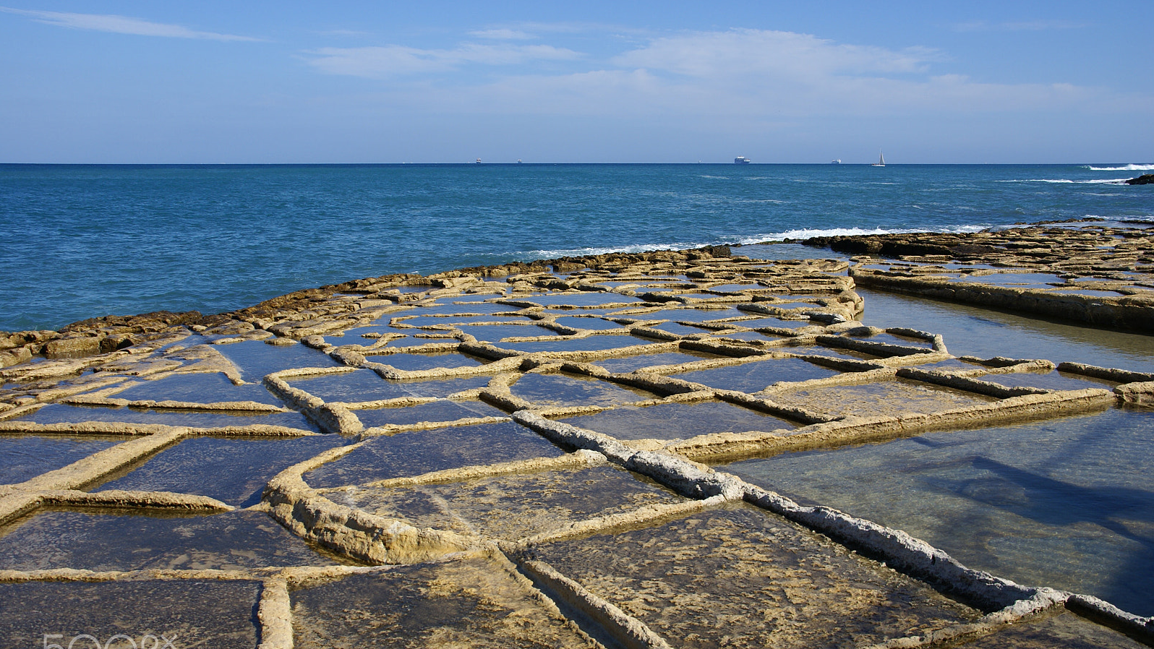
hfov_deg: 49.4
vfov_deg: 29.0
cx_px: 576
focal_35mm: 41
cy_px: 359
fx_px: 1255
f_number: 9
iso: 100
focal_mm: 26
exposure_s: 1/320
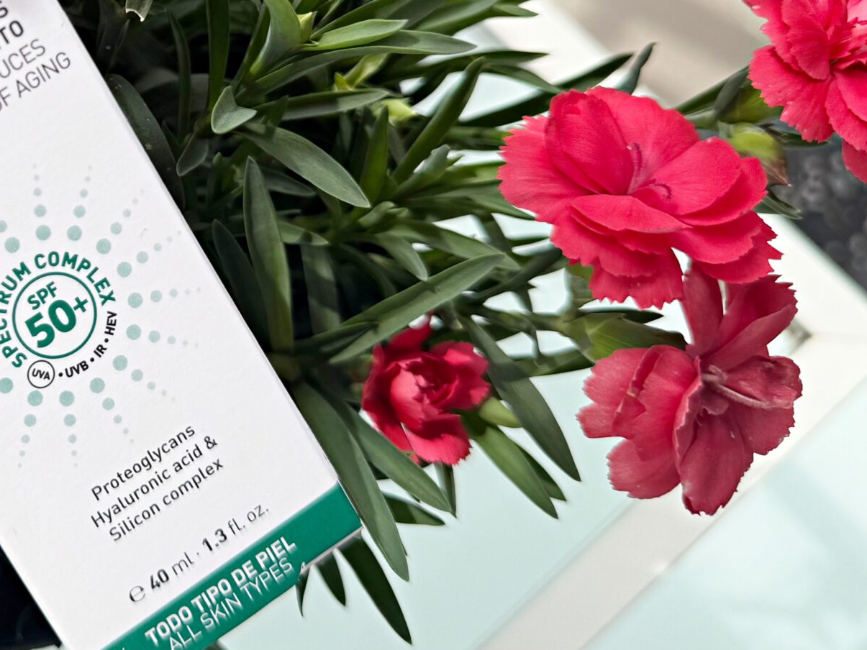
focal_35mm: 51
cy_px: 62
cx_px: -4
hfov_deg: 34.1
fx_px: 1277
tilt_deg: -69.0
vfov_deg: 27.5
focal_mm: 6.76
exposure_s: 1/1524
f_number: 1.78
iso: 80
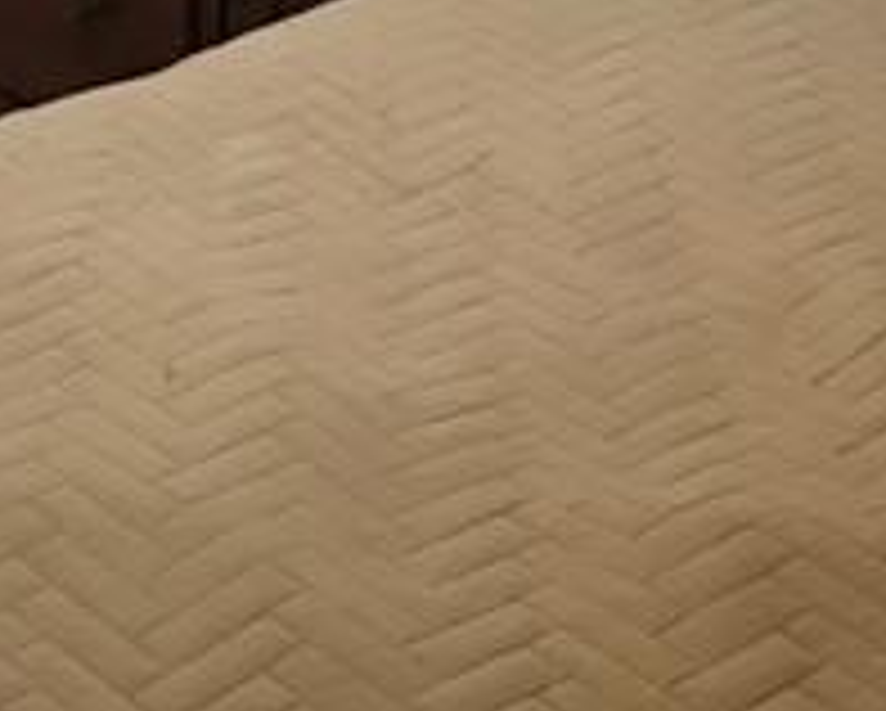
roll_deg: -0.5
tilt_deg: -9.5
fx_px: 2914
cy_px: -598
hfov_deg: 16.2
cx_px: -333
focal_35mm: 111
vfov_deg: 12.6
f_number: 1.8
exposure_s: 1/15
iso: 64
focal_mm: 3.99
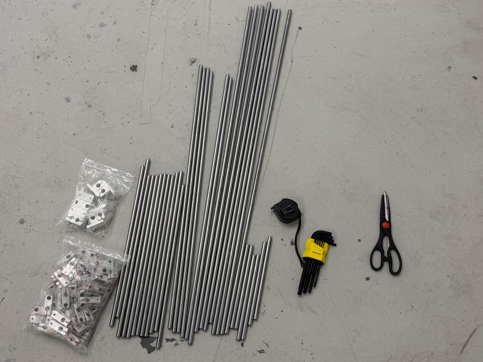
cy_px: 182
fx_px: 377
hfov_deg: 65.3
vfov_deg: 51.3
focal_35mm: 27
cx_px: 225
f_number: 1.78
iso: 80
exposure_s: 1/100
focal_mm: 6.76
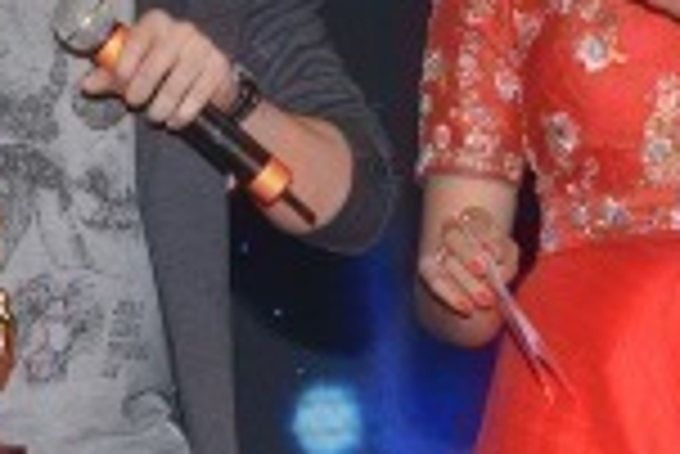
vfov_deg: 5.2
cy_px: 391
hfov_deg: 7.7
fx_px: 5010
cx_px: -212
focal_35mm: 265
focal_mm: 50
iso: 320
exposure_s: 1/160
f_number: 7.1
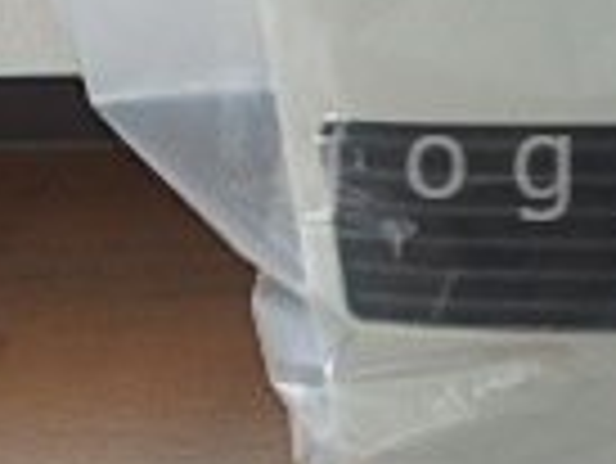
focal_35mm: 98
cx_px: 612
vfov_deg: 15.1
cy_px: 167
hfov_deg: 19.5
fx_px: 1745
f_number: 3.5
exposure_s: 1/40
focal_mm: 3.7
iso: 200
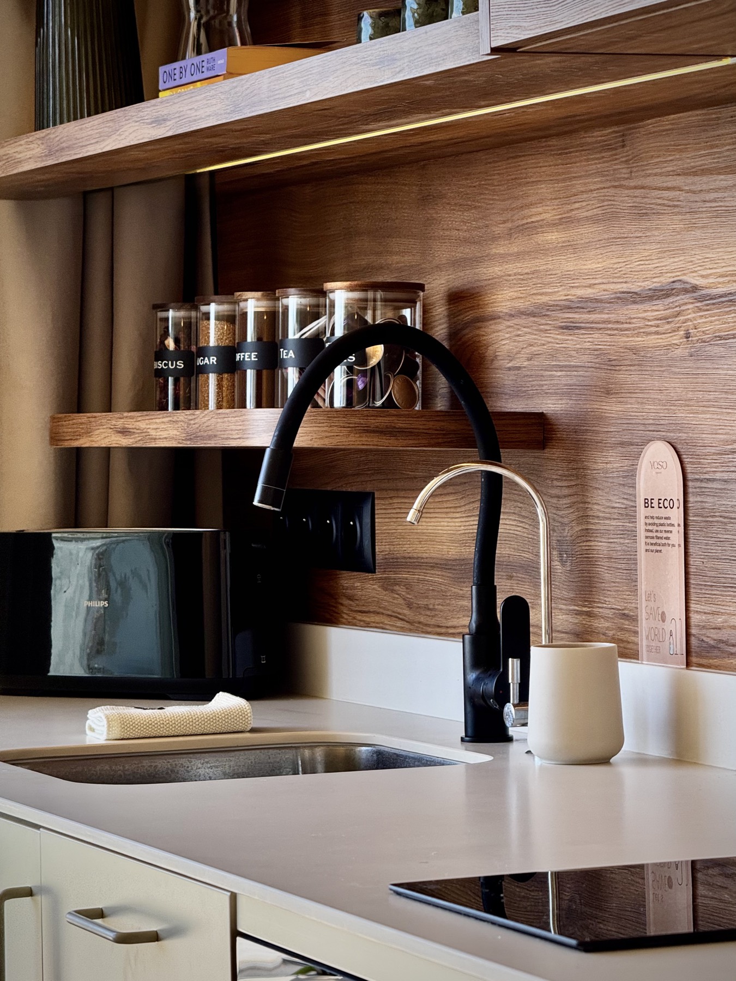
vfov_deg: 16.4
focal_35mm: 120
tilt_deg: -0.8
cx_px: 368
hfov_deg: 12.3
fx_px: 3402
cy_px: 490
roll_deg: +0.1
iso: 80
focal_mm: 15.66
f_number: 2.8
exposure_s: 1/99
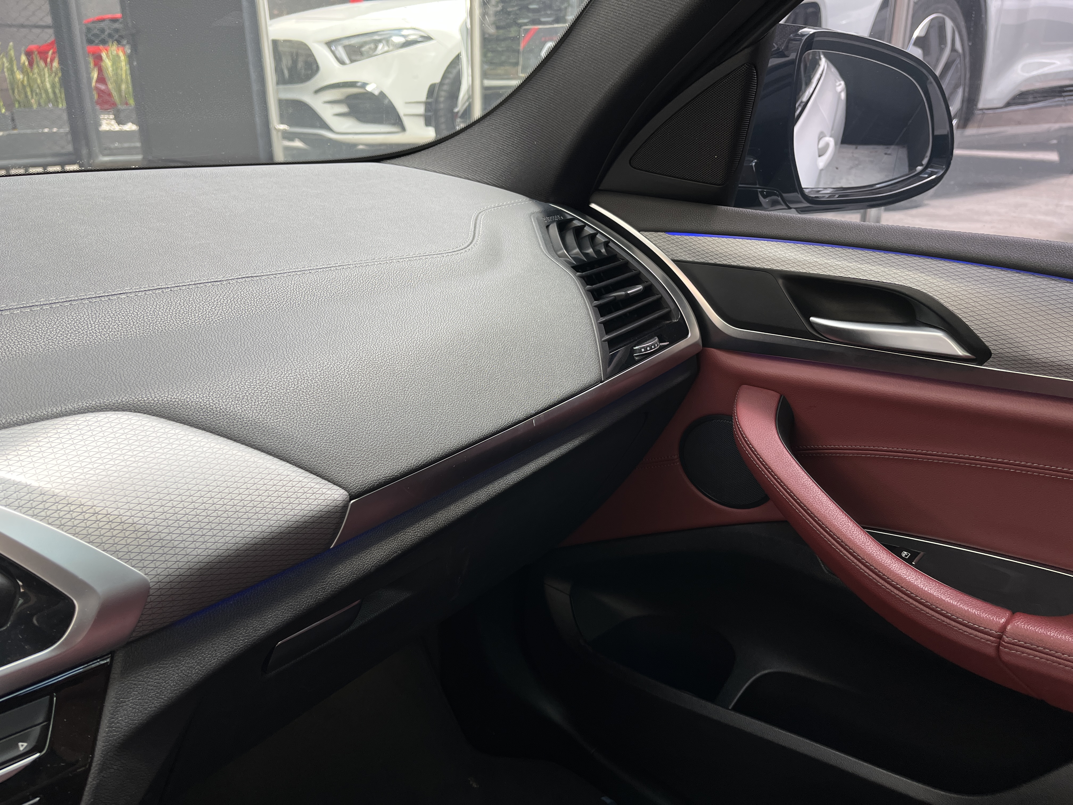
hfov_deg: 67.3
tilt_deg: -21.8
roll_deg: -0.9
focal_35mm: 26
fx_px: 806
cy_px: 402
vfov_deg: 53.1
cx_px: 536
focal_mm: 5.1
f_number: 1.6
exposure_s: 1/122
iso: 64
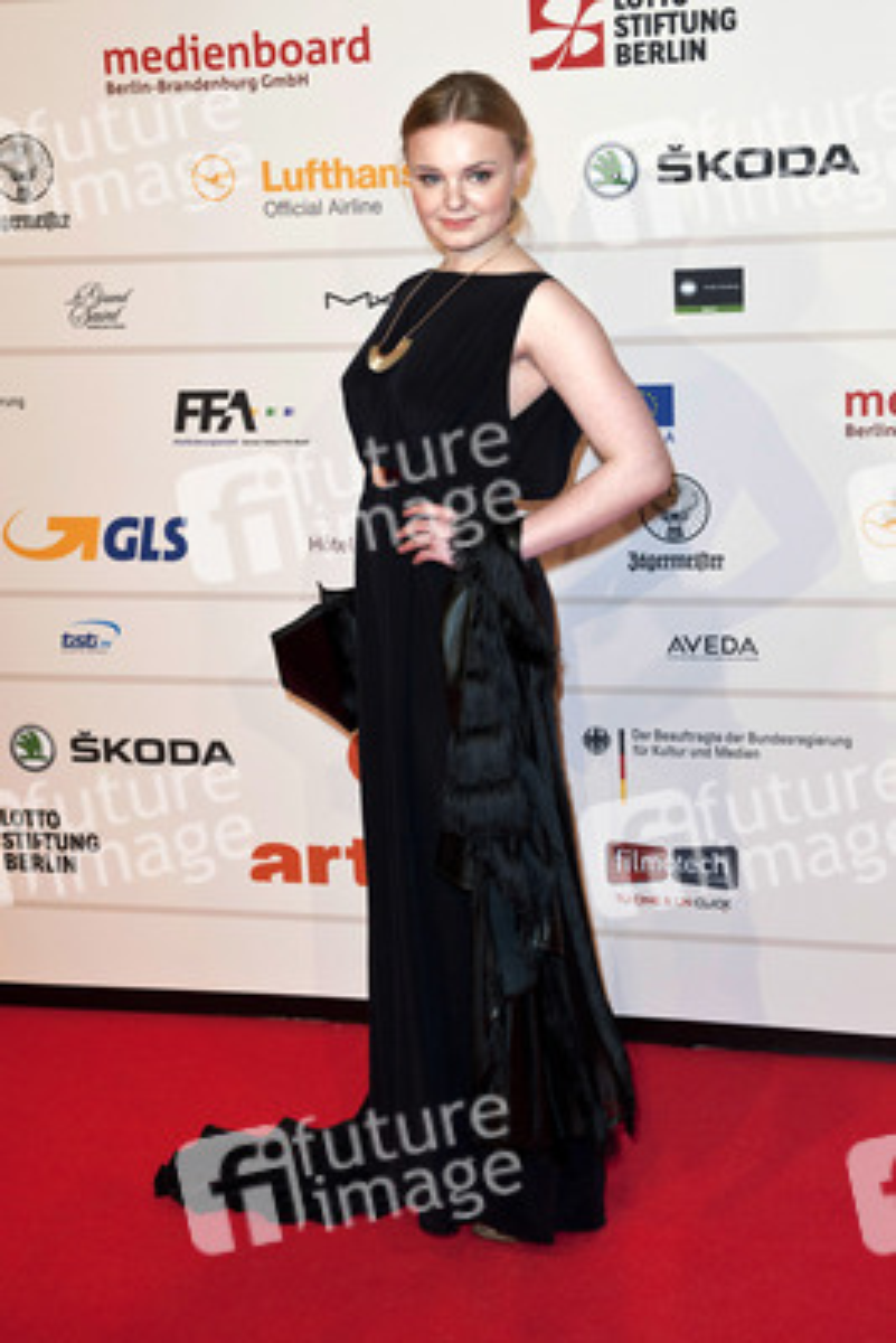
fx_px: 1940
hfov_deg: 26.0
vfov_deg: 38.2
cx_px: 448
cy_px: 672
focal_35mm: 52
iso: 800
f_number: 5.6
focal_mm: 52
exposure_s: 1/250
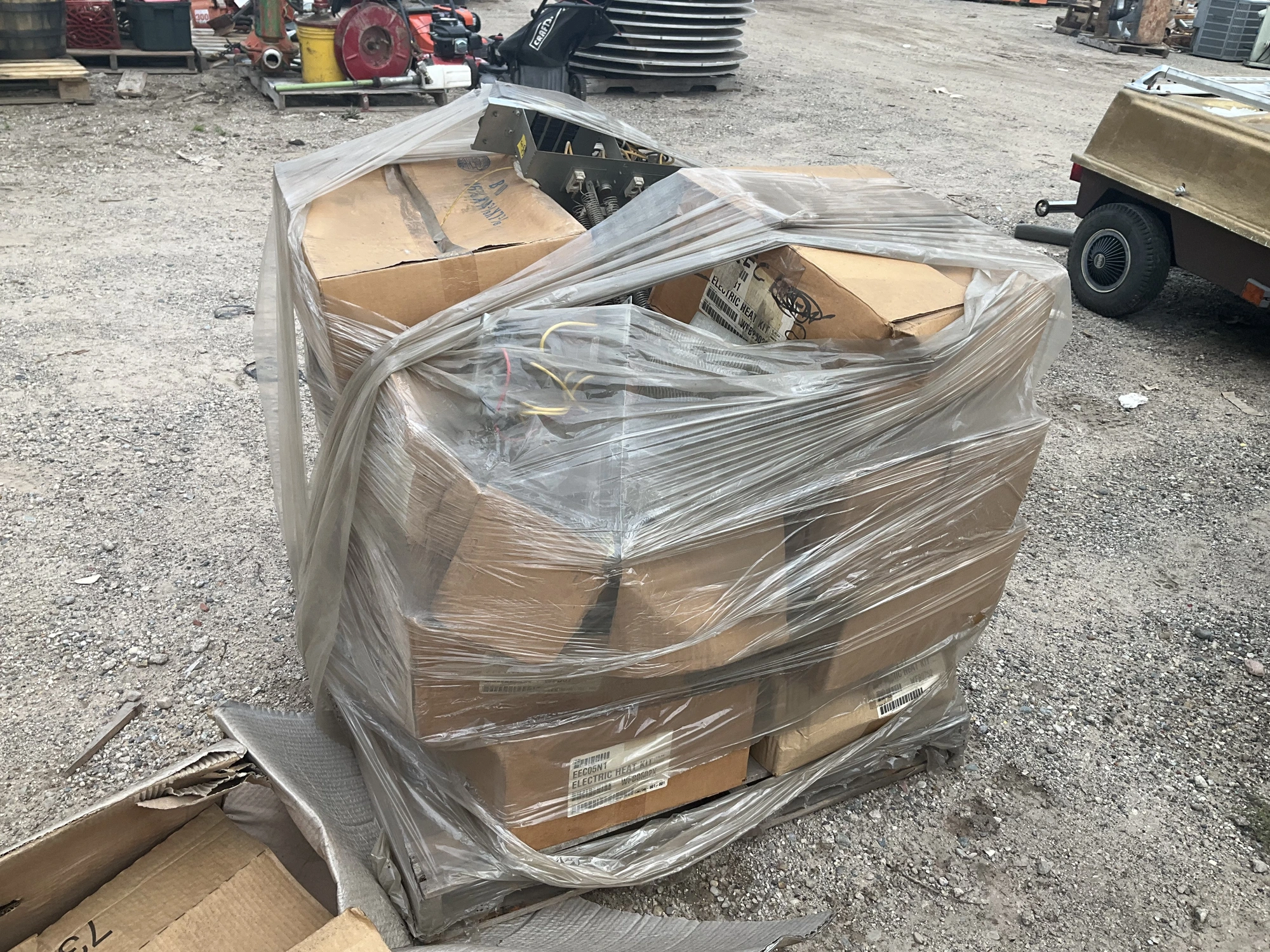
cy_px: 476
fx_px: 1064
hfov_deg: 61.7
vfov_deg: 48.2
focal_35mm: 29
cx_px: 635
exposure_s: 1/220
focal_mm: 3
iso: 20
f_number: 1.8
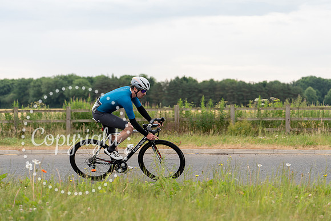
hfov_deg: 24.8
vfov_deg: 16.7
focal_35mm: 82
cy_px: 110
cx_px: 166
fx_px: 754
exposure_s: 1/800
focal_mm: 82
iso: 160
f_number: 3.2
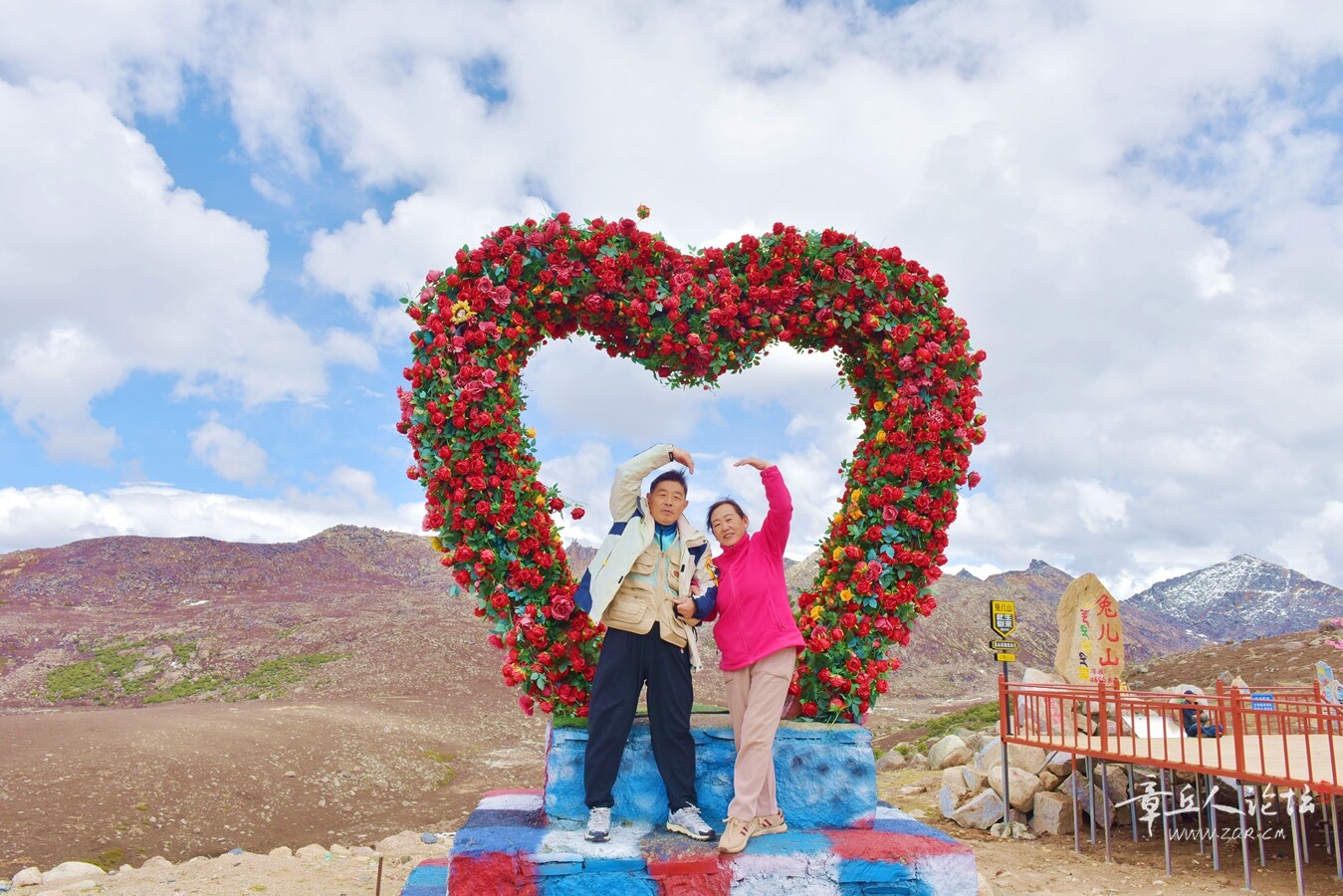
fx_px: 970
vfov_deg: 49.6
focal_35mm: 26
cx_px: 672
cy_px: 448
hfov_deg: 69.4
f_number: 11
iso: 100
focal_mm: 26
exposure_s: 1/200
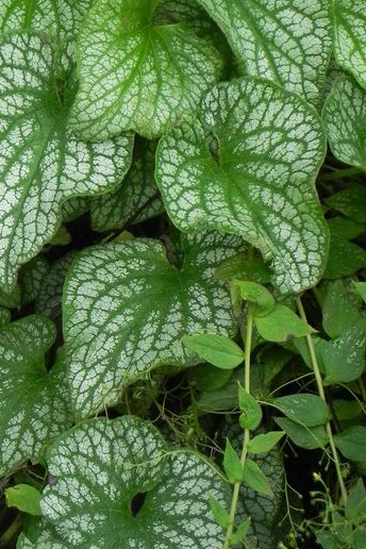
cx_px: 73
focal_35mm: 121
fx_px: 1845
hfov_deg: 11.3
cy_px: 151
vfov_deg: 16.9
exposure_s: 1/250
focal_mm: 13.4
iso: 160
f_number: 4.5
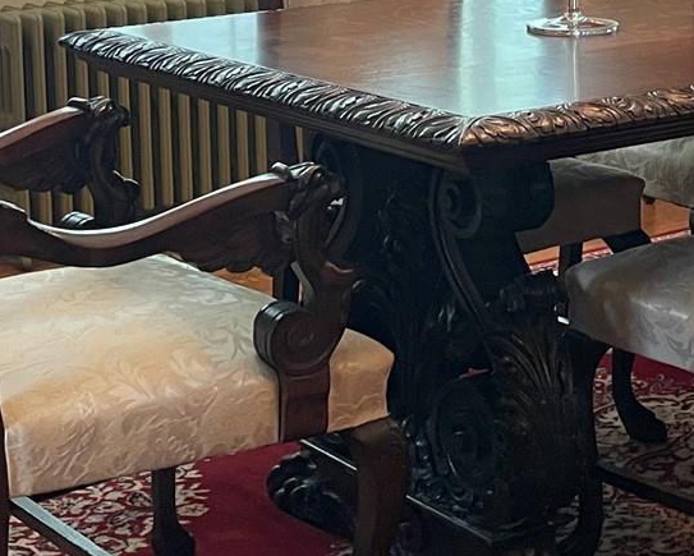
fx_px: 1891
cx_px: 493
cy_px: -15
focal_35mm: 92
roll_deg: +1.5
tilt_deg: -8.5
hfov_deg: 20.7
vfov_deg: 16.3
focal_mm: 5.1
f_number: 1.6
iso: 250
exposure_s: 1/60
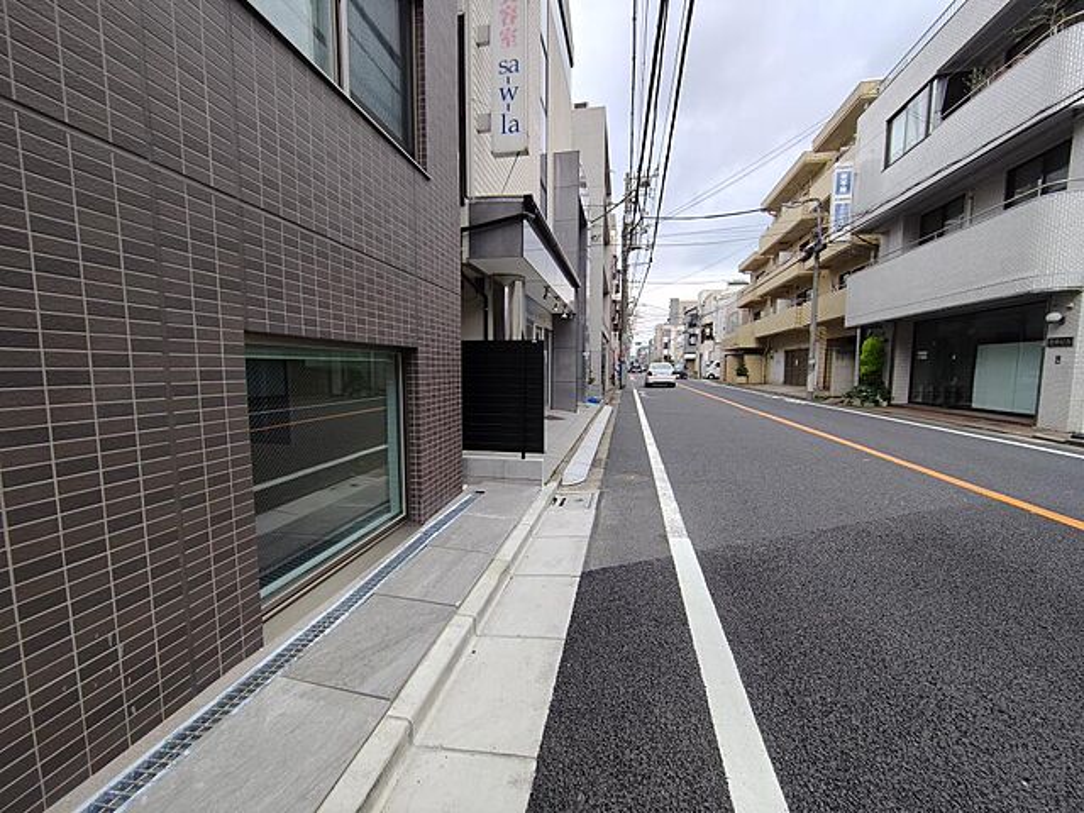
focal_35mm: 13
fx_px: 407
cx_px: 542
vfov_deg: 89.9
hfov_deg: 106.2
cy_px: 406
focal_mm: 2.16
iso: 50
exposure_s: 1/490
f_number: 2.2
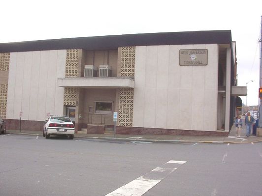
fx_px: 295
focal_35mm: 39
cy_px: 98
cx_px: 131
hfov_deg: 47.9
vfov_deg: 36.8
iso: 100
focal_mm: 6
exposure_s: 1/290
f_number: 4.5
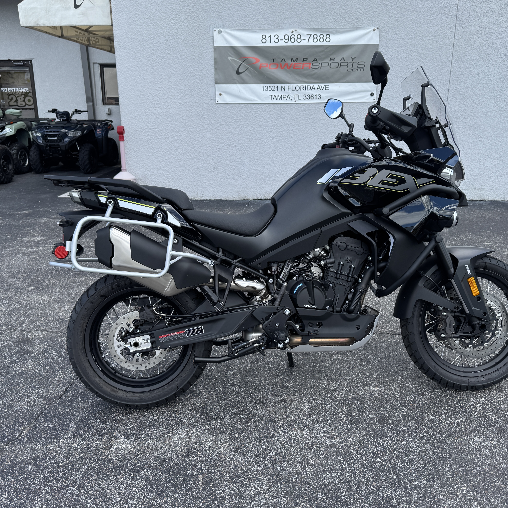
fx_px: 481
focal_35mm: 29
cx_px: 268
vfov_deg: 55.6
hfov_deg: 55.6
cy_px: 249
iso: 80
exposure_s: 1/1767
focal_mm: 6.76
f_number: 1.78
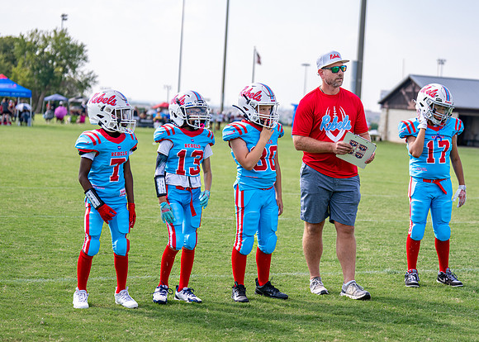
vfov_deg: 16.8
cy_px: 167
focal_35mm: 85
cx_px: 278
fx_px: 1155
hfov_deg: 23.4
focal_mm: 70
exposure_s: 1/1000
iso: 100
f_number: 2.8
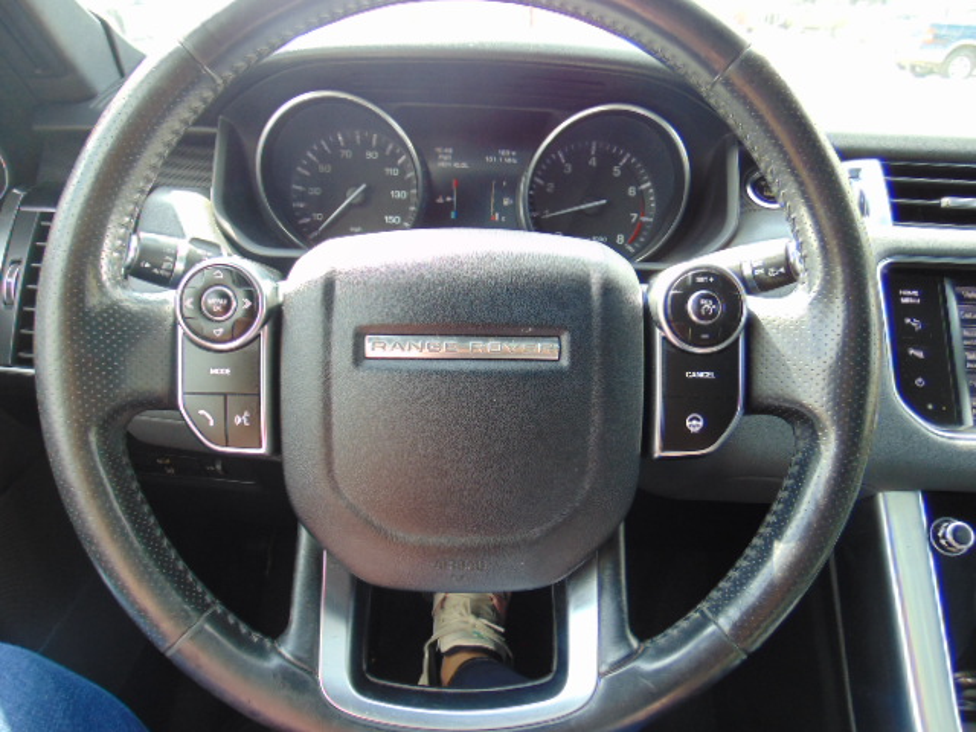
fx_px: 761
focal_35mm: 27
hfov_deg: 65.3
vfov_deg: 51.4
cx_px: 488
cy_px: 366
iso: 80
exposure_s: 1/50
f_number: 3
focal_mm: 4.9
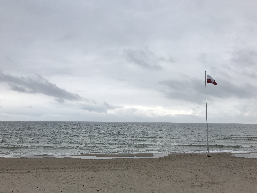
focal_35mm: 28
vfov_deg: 49.7
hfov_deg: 63.4
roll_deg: -1.1
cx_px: 128
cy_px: 96
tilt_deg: +7.4
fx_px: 208
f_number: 1.8
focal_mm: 3.99
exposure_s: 1/2398
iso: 20
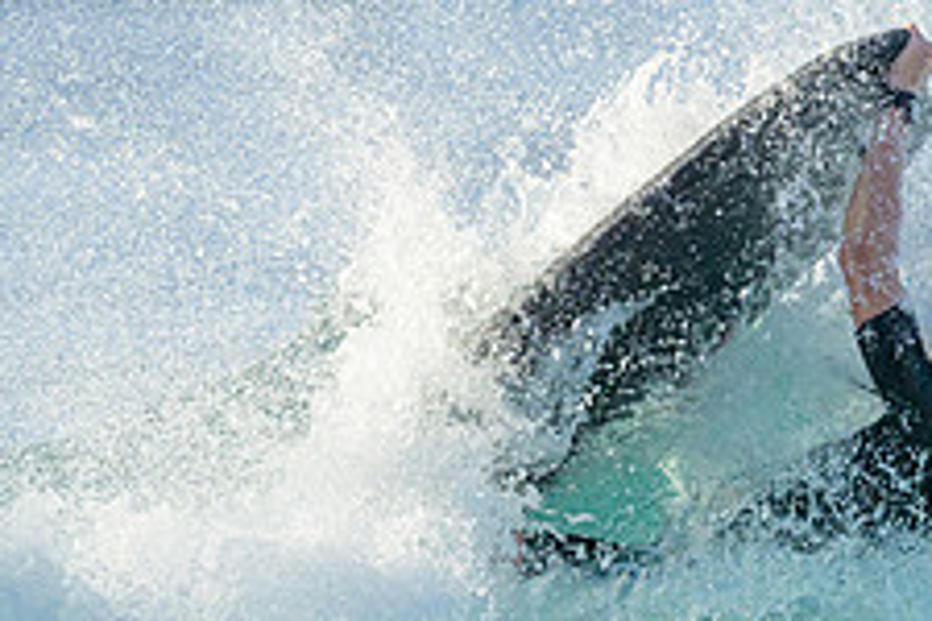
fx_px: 72069
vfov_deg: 0.5
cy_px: 656
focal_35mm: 2784
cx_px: 1045
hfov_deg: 0.7
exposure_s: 1/2500
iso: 720
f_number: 6.3
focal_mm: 800
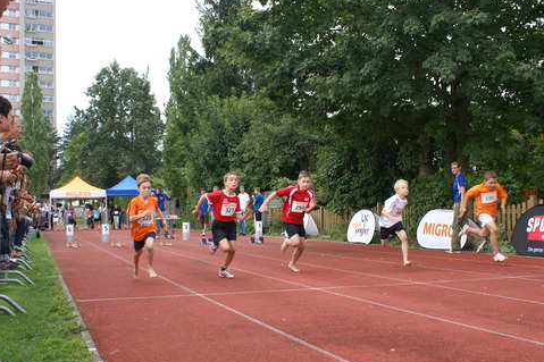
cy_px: 192
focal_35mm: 44
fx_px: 665
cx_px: 296
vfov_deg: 30.5
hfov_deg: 44.5
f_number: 5
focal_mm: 26
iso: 100
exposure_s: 1/160
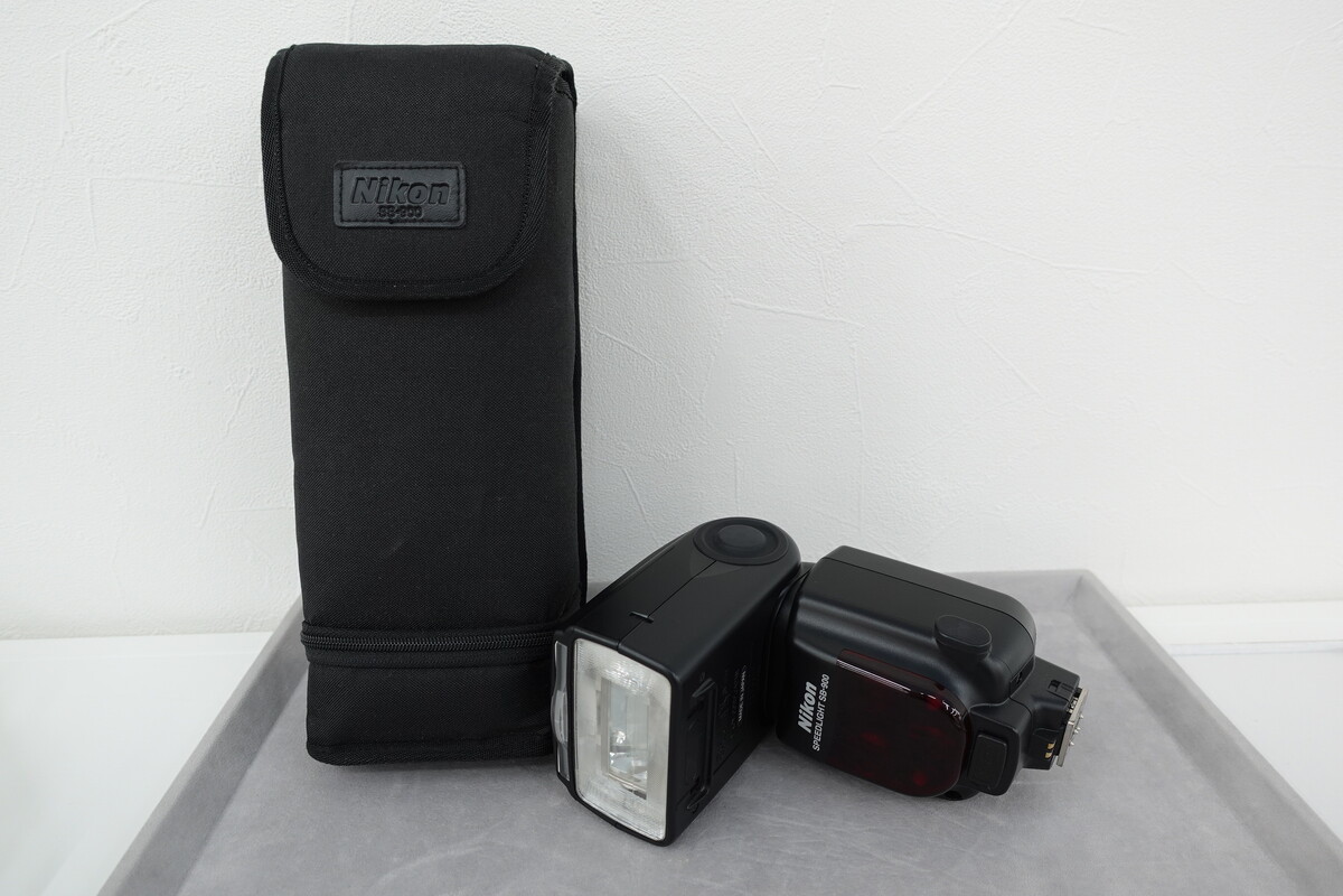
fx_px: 895
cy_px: 448
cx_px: 672
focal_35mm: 24
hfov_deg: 73.7
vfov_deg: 53.1
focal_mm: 8.8
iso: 125
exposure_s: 1/40
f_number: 2.8
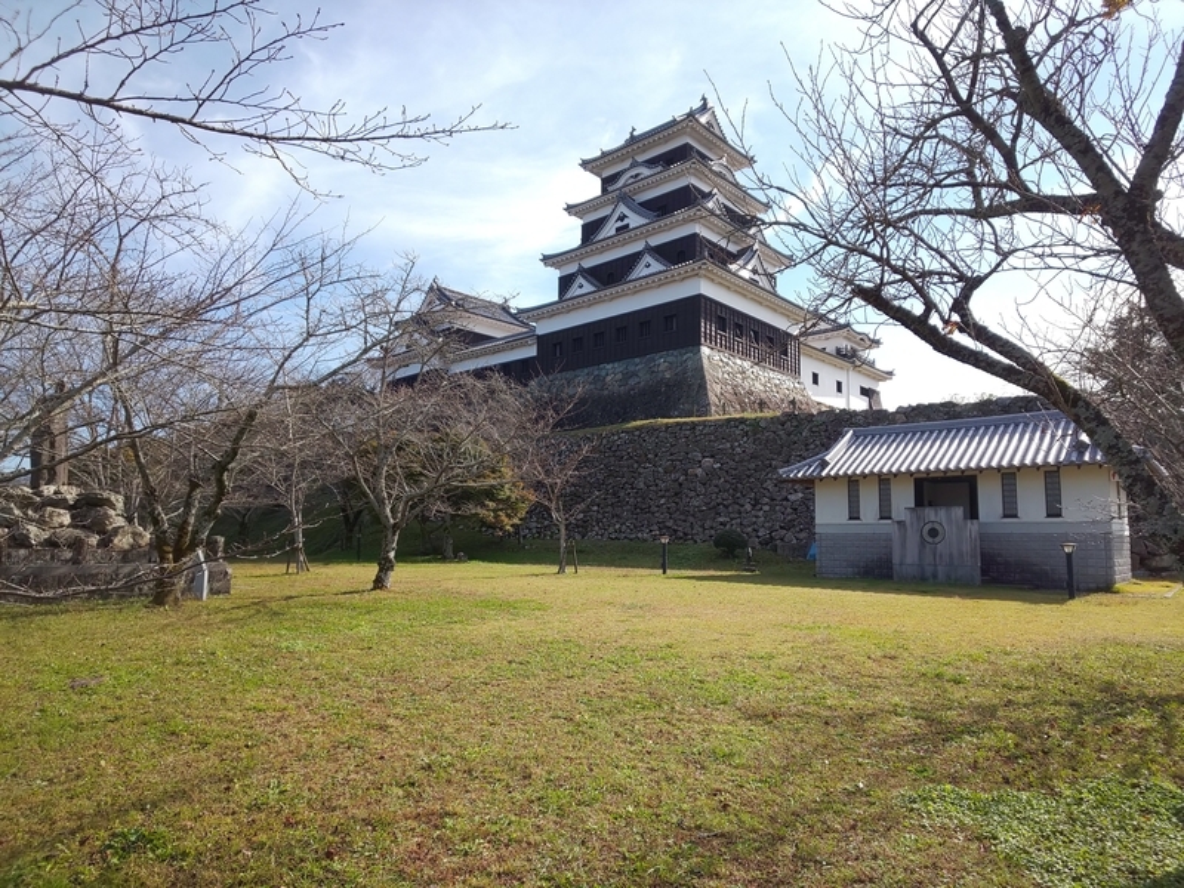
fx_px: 684
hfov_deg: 81.7
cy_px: 444
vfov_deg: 66.0
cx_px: 592
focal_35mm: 20
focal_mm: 3.45
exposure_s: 1/680
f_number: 1.94
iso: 28
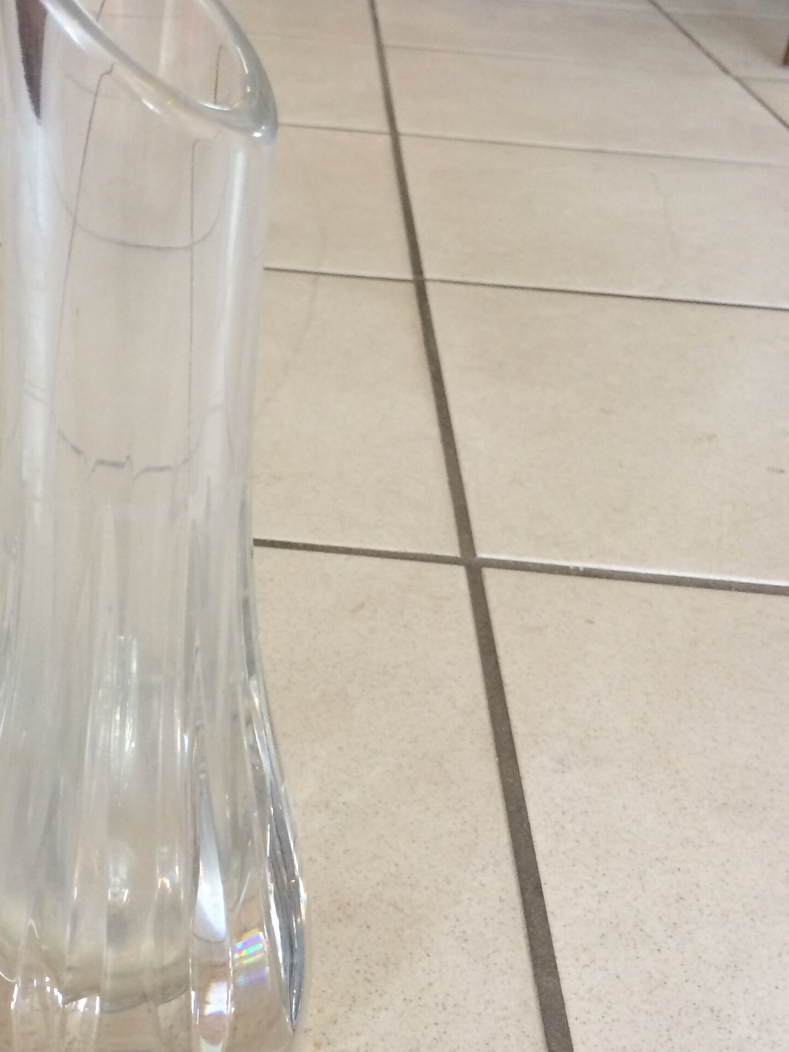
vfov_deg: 38.9
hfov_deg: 29.3
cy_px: 525
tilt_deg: -28.5
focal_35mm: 49
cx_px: 210
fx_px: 1489
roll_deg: -5.1
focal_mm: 4.15
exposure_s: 1/33
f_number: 2.2
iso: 80
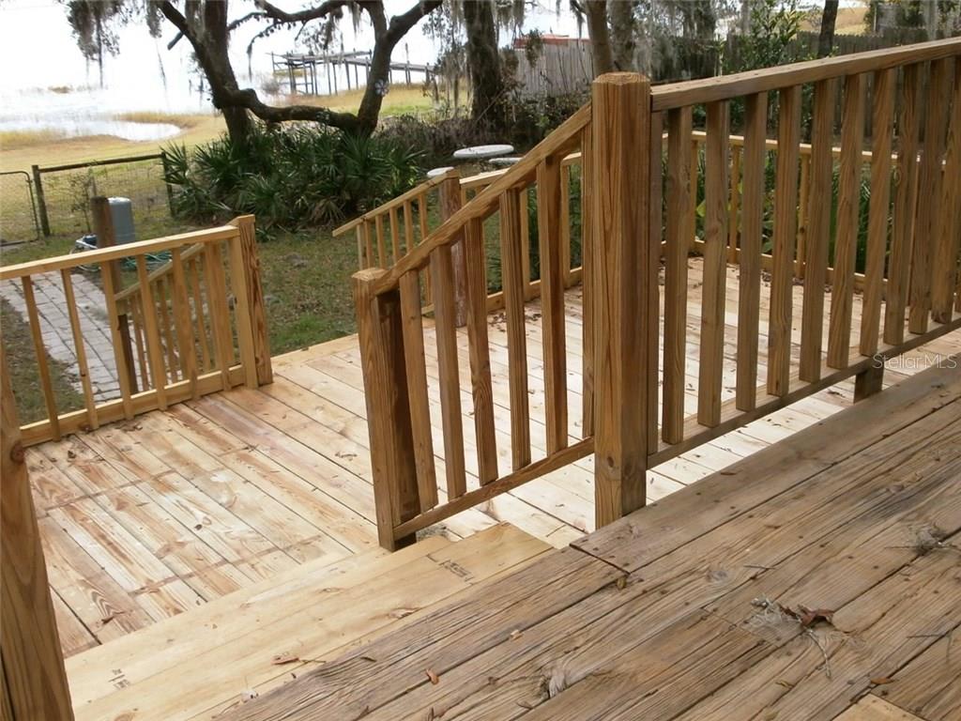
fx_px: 1083
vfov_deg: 36.8
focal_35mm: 39
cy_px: 360
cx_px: 480
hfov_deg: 47.9
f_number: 3.4
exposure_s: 1/320
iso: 100
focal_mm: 6.9
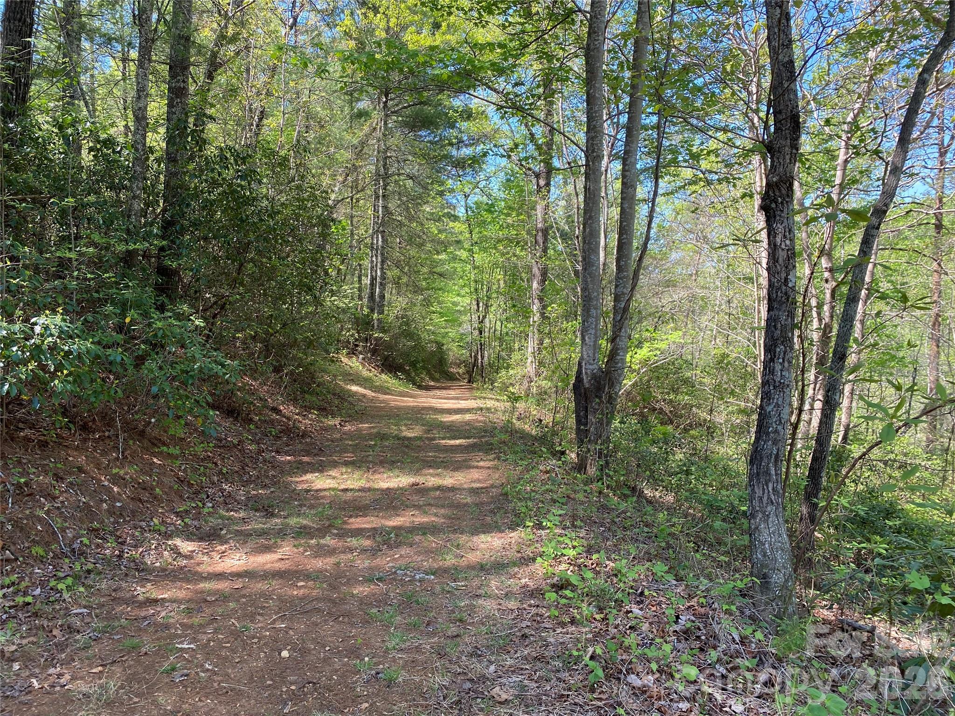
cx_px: 478
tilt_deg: -7.4
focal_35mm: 26
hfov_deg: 67.3
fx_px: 717
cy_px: 358
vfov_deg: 53.1
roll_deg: +1.1
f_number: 1.8
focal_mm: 4.25
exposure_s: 1/275
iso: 32
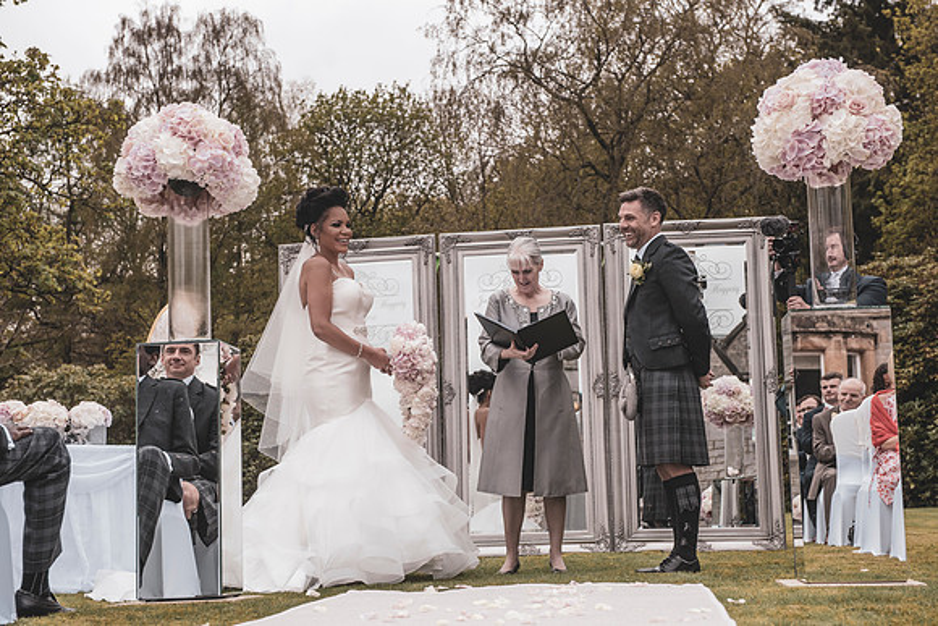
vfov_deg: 21.9
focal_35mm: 62
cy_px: 313
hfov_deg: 32.4
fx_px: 1616
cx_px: 469
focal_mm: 62
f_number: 5.6
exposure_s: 1/1000
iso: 500
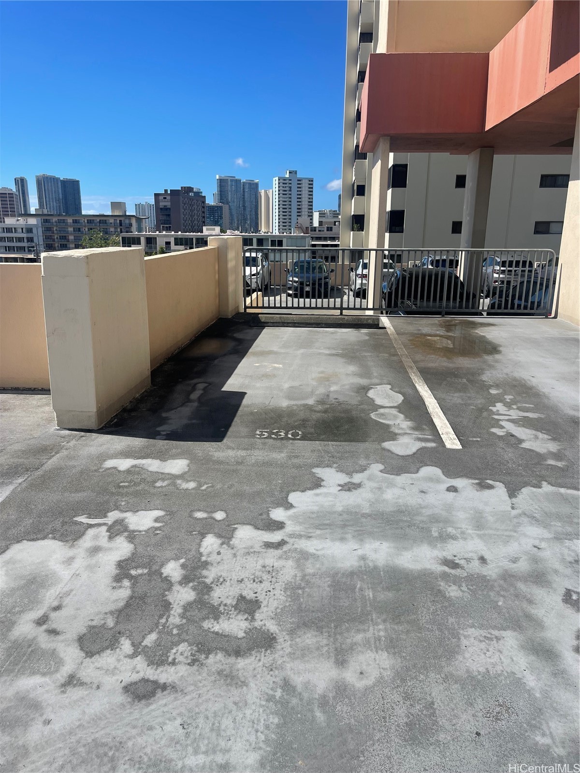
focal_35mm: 25
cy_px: 386
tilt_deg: -14.0
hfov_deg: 54.9
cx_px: 290
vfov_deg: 69.4
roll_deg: +0.0
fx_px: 559
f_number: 1.6
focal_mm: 5.1
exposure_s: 1/4525
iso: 32
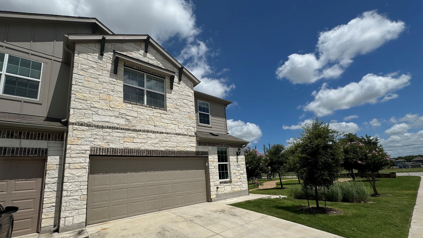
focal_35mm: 16
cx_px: 208
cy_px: 141
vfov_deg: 66.5
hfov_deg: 99.4
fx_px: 179
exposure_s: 1/4367
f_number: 2.2
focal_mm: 2.22
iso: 40
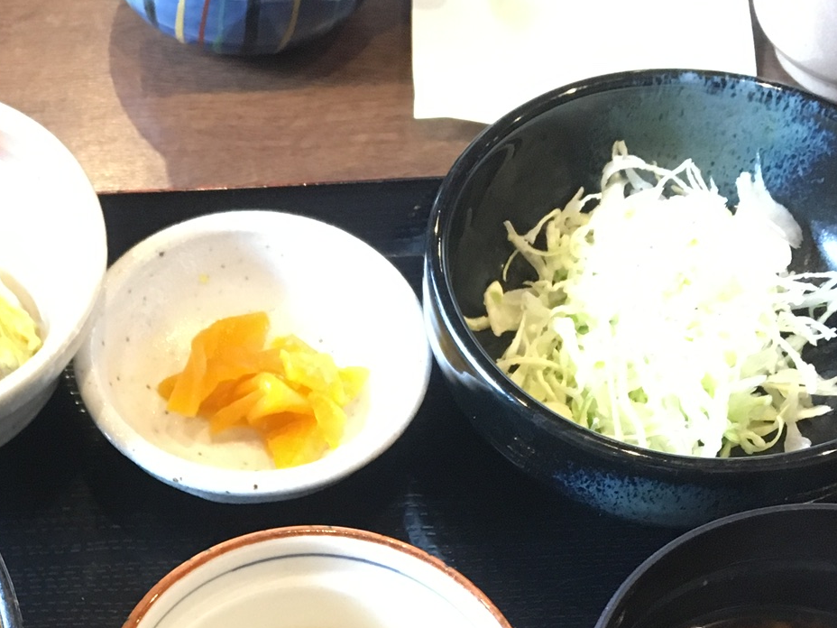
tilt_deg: -62.6
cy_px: 675
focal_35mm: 64
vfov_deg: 21.8
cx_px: 145
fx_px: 1547
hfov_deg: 29.4
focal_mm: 4.15
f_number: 2.2
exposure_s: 1/24
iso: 200
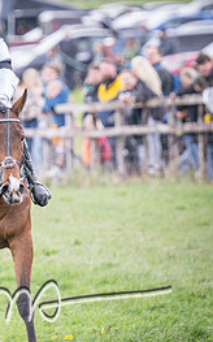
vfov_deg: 2.7
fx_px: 7247
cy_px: 190
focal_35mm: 779
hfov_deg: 1.7
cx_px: 42
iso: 400
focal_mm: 160
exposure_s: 1/1250
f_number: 2.8
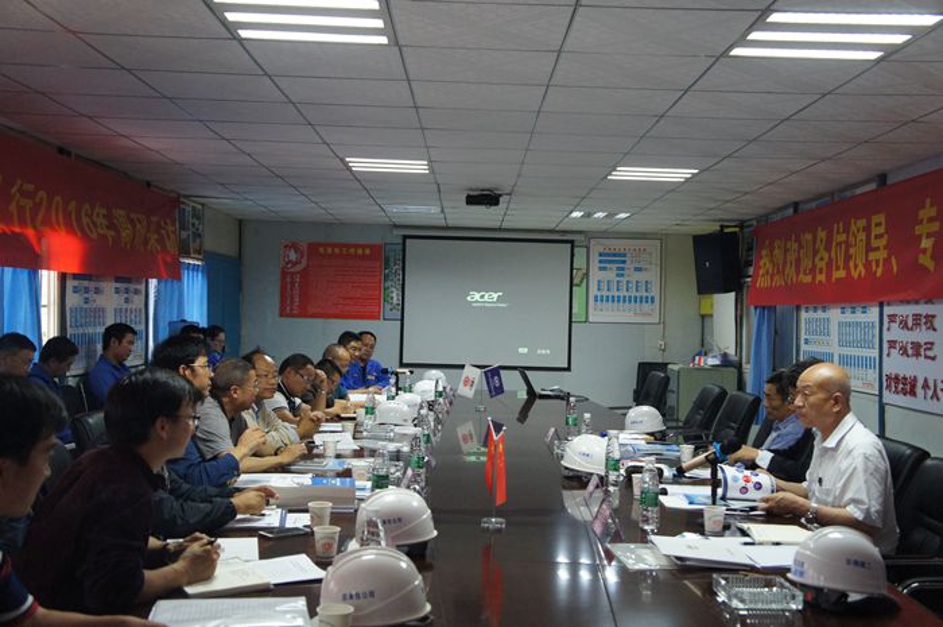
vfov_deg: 32.9
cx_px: 472
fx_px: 1060
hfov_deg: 48.0
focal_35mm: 40
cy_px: 314
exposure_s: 1/80
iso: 1600
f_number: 4
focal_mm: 27
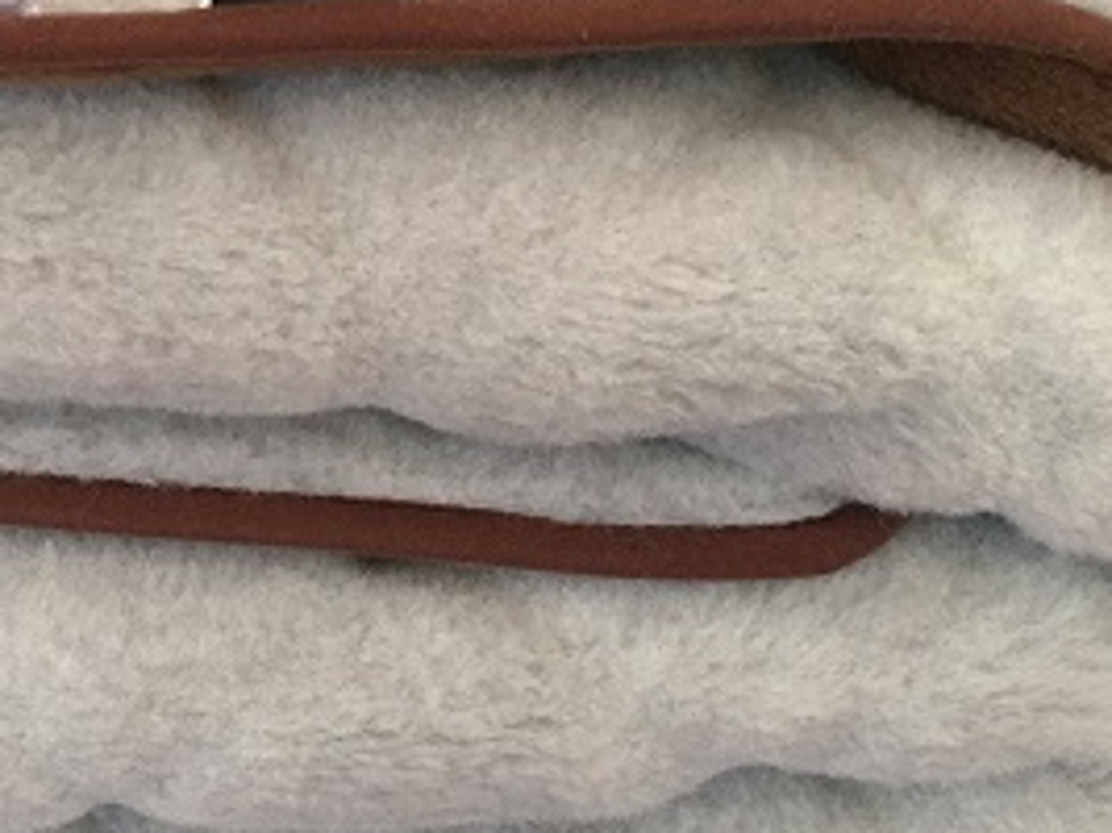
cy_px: 229
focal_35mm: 87
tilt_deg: -36.1
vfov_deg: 16.9
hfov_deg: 22.0
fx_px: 2794
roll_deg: -2.6
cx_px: 125
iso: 125
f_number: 2.2
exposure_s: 1/33
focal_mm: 4.15
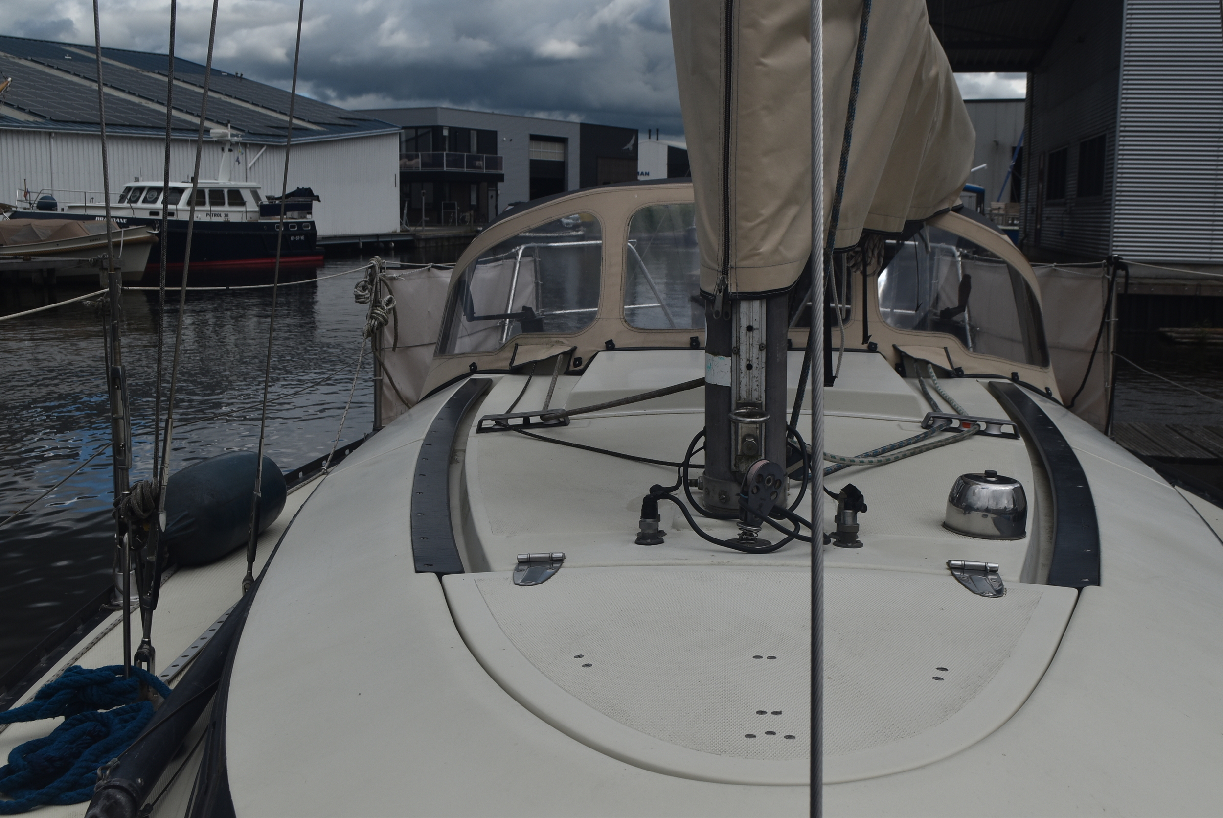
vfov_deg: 34.3
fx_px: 1326
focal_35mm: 39
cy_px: 409
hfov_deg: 49.5
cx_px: 612
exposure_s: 1/400
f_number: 10
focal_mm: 26
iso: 200
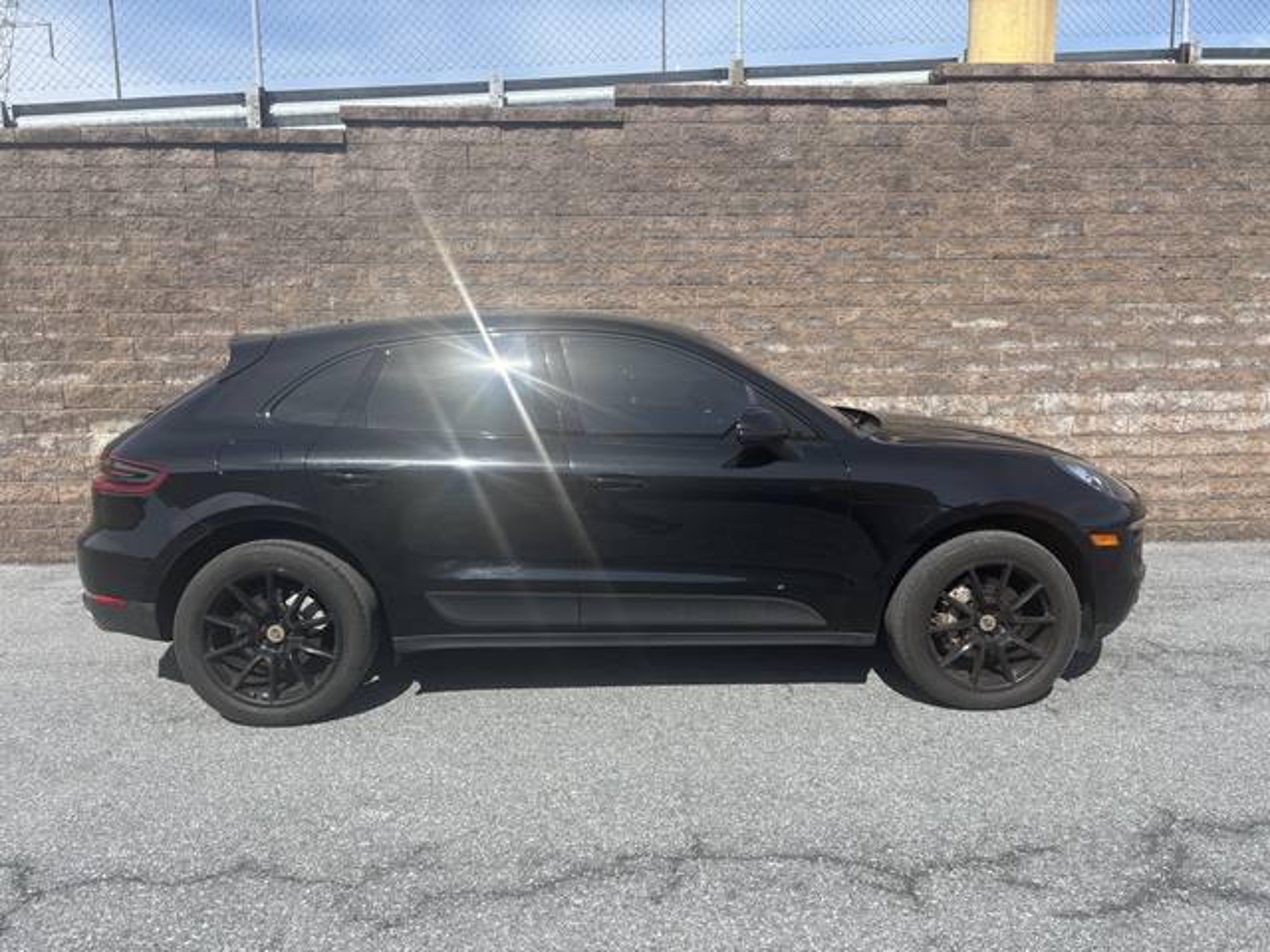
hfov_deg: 67.3
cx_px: 635
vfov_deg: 53.1
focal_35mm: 26
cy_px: 476
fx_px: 954
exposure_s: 1/2639
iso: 50
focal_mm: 5.96
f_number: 1.6
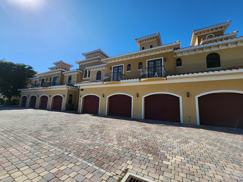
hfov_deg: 106.2
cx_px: 122
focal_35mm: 13
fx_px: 91
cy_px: 91
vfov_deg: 89.9
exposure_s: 1/2686
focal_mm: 2.2
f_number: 2.2
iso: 50
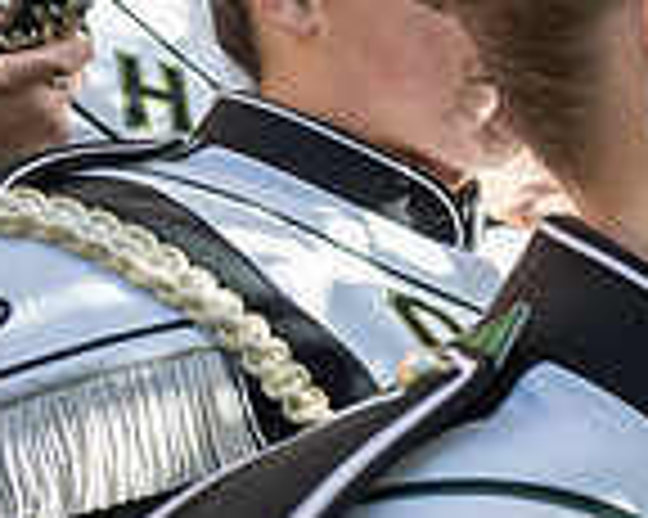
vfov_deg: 27.5
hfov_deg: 23.3
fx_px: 1016
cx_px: 1098
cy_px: 475
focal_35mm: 53
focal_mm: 14
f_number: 4.5
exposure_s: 1/500
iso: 320
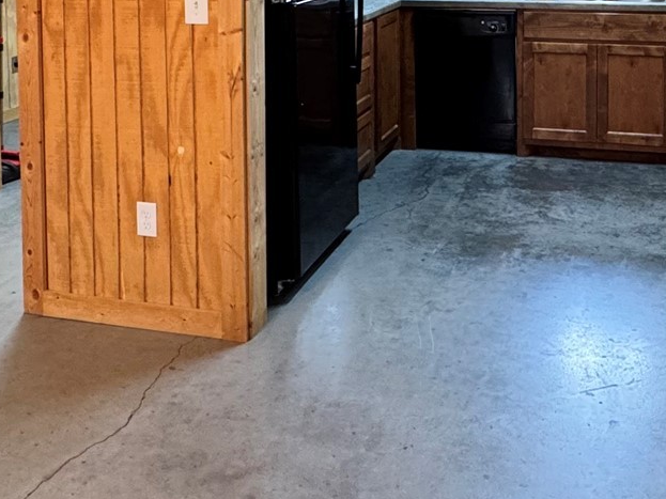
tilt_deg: -2.8
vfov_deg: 28.5
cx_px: 418
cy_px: -54
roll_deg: -0.2
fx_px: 885
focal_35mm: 46
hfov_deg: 40.9
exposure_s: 1/60
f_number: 2.2
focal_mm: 2.22
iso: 320
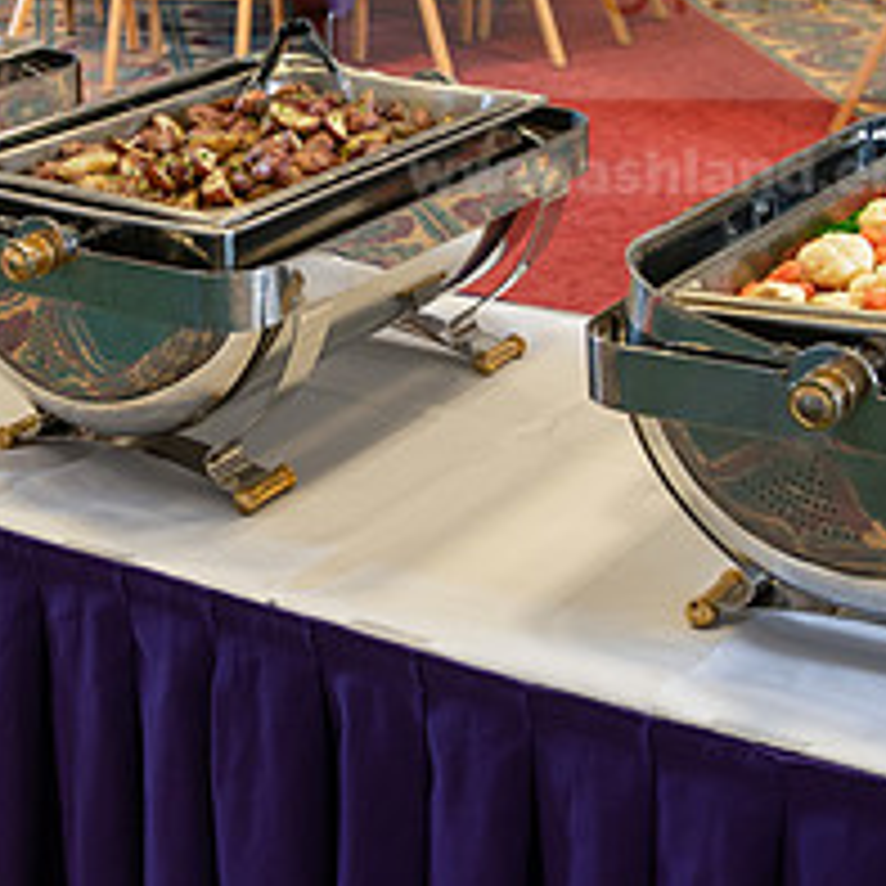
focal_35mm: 80
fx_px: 2317
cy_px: 268
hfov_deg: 21.4
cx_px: 202
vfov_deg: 21.5
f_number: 3.5
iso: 400
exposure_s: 1/80
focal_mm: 32
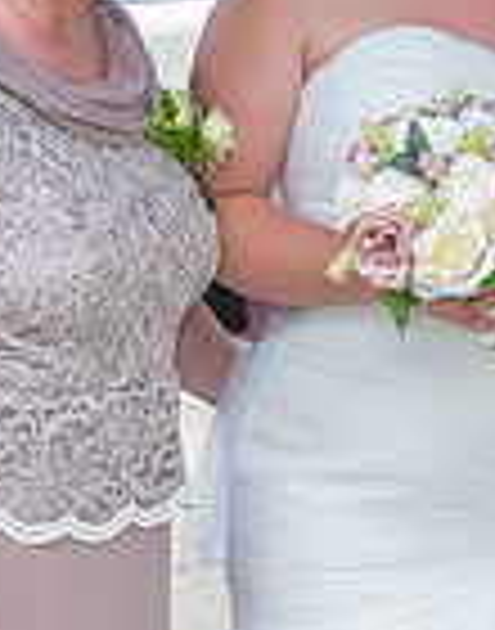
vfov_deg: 8.8
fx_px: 4074
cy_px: 375
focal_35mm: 220
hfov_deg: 6.9
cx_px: 482
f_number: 2.8
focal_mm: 35
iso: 100
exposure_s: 1/250
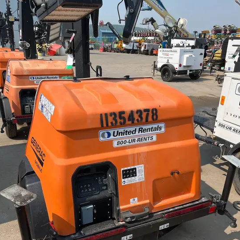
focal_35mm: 31
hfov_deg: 52.5
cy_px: 140
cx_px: 119
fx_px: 243
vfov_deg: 52.3
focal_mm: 5.1
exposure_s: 1/3049
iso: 50
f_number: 1.6
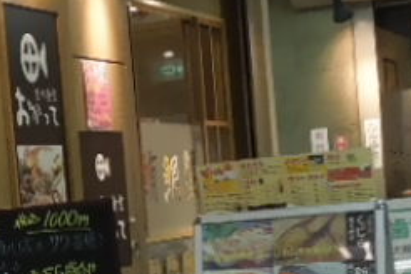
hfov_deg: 14.7
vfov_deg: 10.0
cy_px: 353
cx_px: -100
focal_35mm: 134
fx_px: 1530
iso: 280
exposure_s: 1/30
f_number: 3.6
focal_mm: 5.6
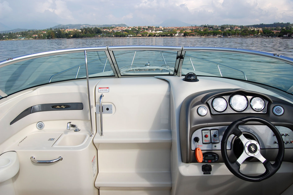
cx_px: 146
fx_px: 220
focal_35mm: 27
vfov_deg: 47.9
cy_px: 98
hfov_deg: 67.4
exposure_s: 1/400
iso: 200
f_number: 10
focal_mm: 18
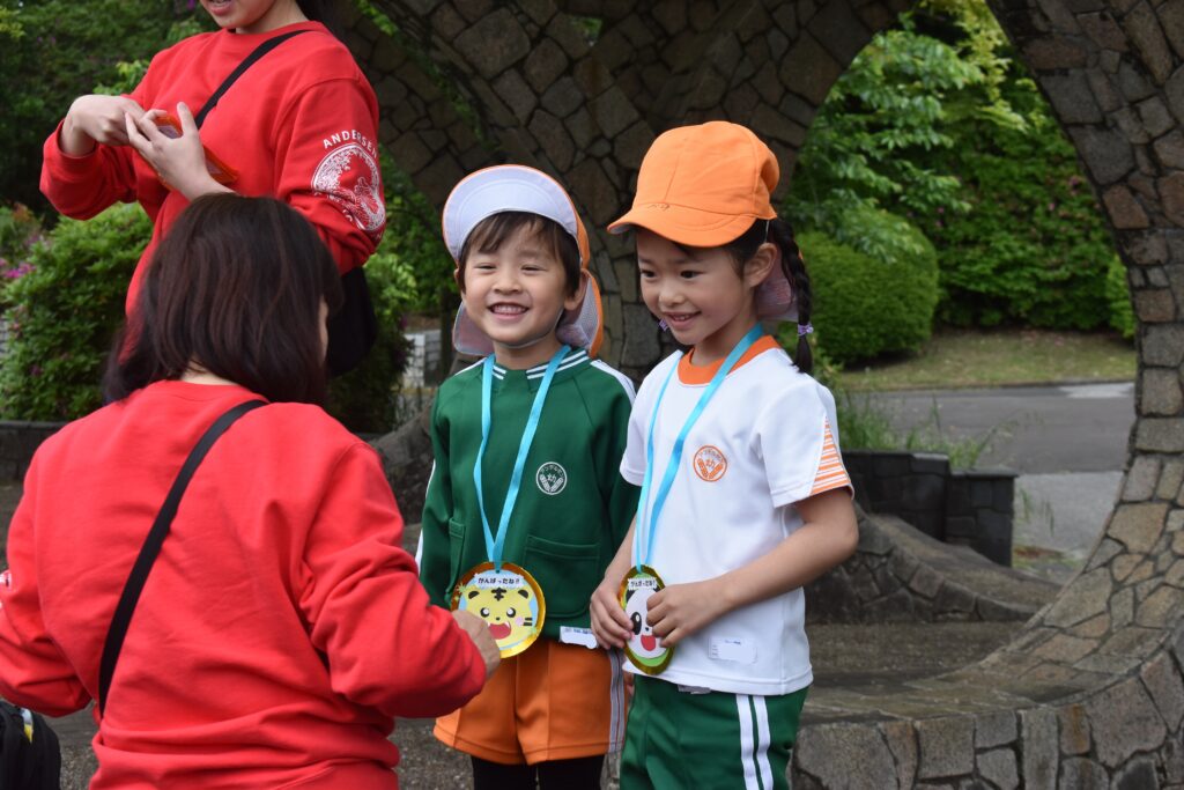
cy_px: 395
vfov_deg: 16.6
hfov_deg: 24.6
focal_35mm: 82
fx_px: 2714
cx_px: 592
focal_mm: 55
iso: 400
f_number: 8
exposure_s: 1/250
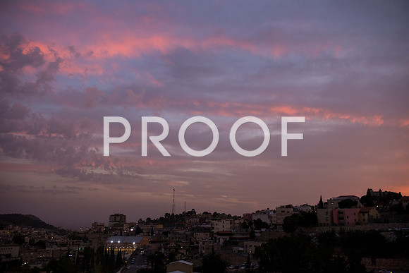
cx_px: 204
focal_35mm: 32
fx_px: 364
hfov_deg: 58.7
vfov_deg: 41.1
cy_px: 136
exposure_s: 1/250
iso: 1600
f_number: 2.8
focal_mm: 32
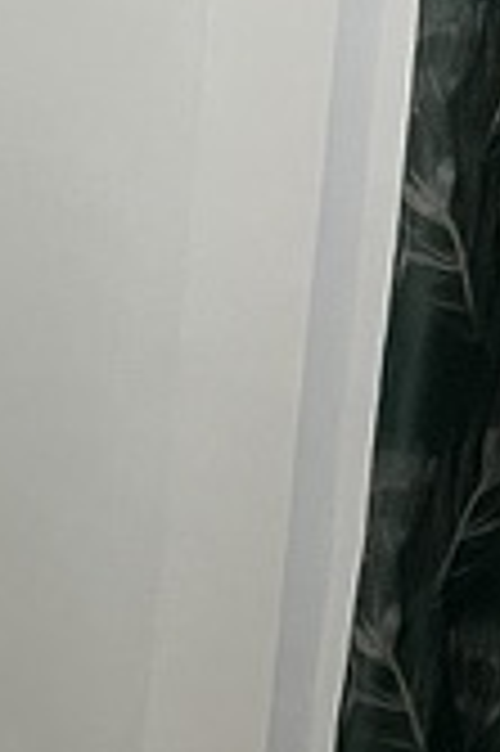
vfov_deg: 12.2
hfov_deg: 7.3
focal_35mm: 166
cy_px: 856
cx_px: -973
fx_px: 3465
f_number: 1.6
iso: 500
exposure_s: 1/42
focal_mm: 5.1
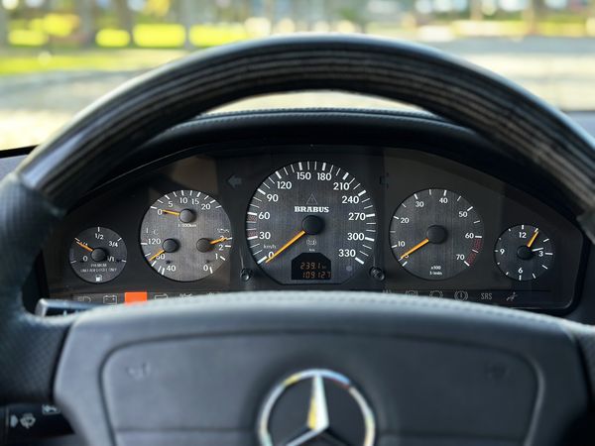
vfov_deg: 30.3
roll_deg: -0.4
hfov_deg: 39.7
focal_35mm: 48
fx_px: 825
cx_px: 298
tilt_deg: -13.4
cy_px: 223
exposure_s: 1/97
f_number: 1.78
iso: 125
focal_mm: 6.86
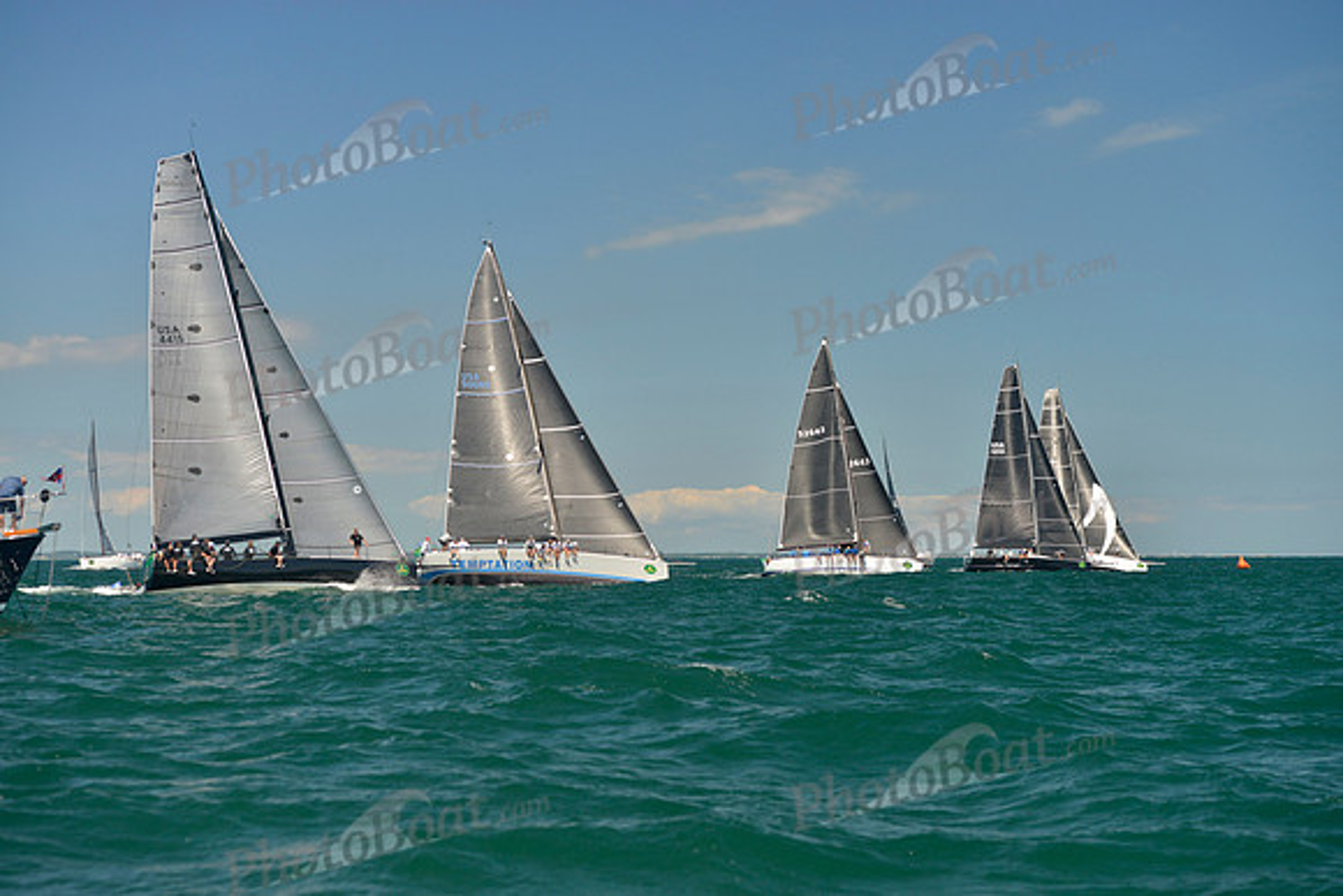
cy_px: 448
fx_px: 2612
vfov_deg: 19.5
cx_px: 672
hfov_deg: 28.8
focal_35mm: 70
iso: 400
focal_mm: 70
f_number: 4.5
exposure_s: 1/1600
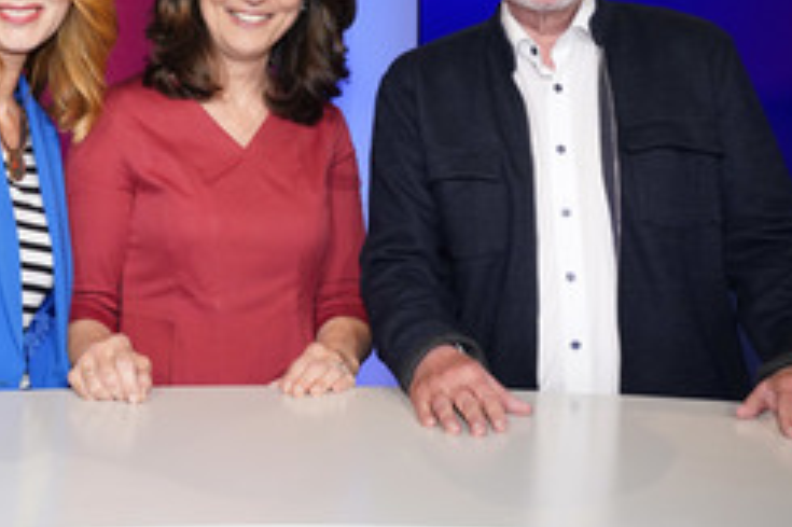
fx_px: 1253
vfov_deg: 23.4
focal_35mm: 57
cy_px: 110
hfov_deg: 34.7
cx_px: 251
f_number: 5
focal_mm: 31
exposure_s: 1/160
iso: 2500
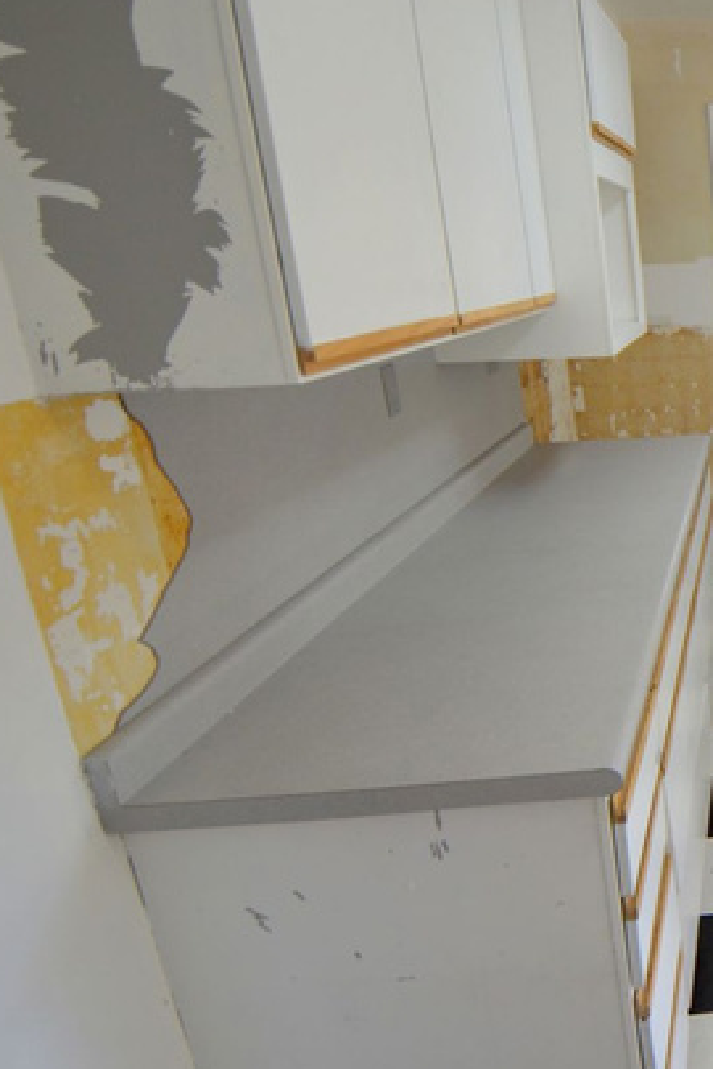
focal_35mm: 31
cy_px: 525
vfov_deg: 60.6
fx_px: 915
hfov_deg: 35.0
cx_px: 829
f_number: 3.8
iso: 400
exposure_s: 1/125
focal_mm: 13
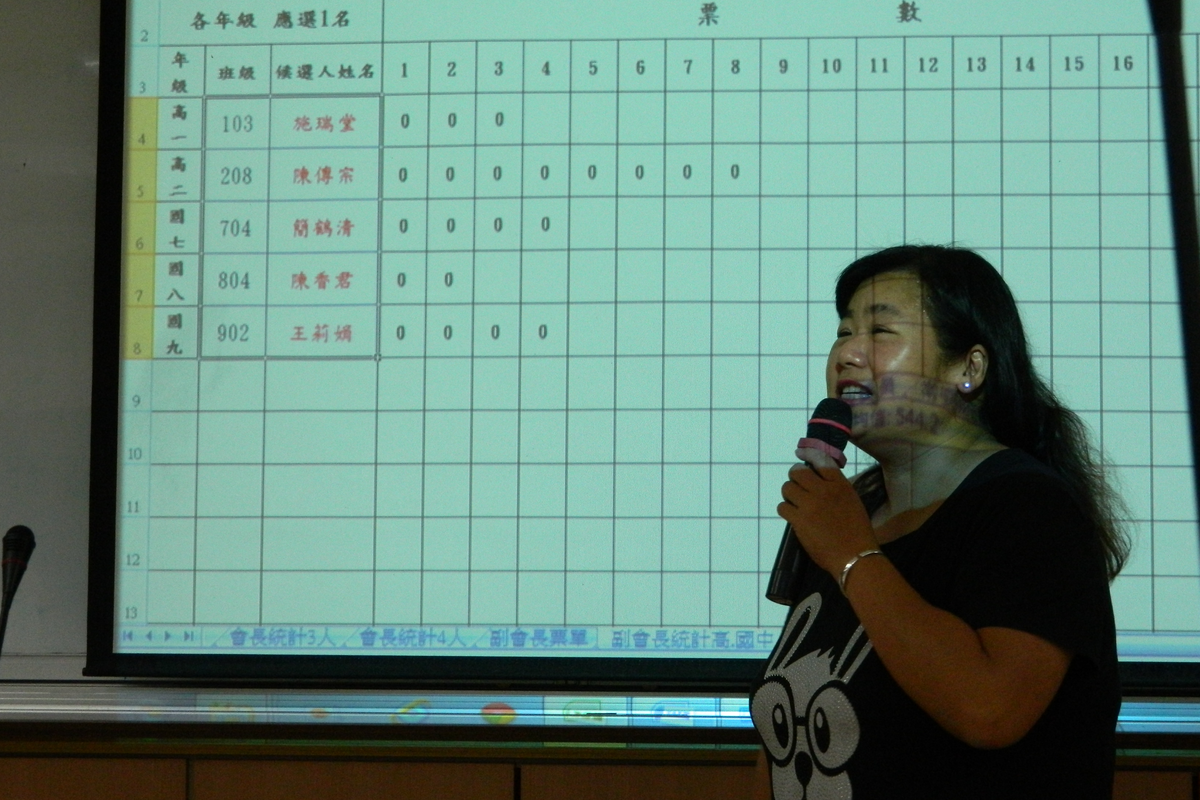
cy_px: 392
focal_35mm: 73
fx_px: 2433
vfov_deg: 18.7
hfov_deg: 27.7
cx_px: 600
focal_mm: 12.6
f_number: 4
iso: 400
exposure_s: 1/100
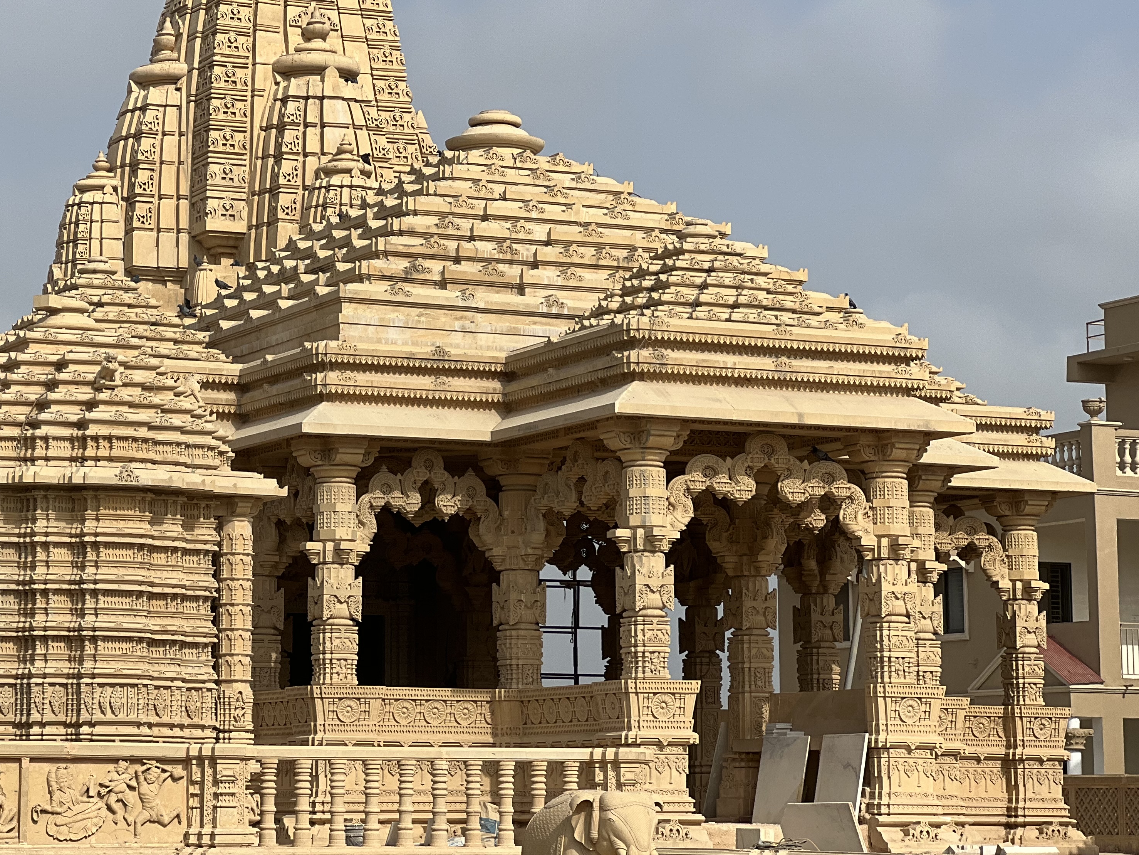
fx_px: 3455
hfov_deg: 18.7
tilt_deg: +7.7
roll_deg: +0.1
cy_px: 411
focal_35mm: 105
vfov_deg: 14.1
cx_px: 395
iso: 32
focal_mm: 9
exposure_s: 1/1107
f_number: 2.8
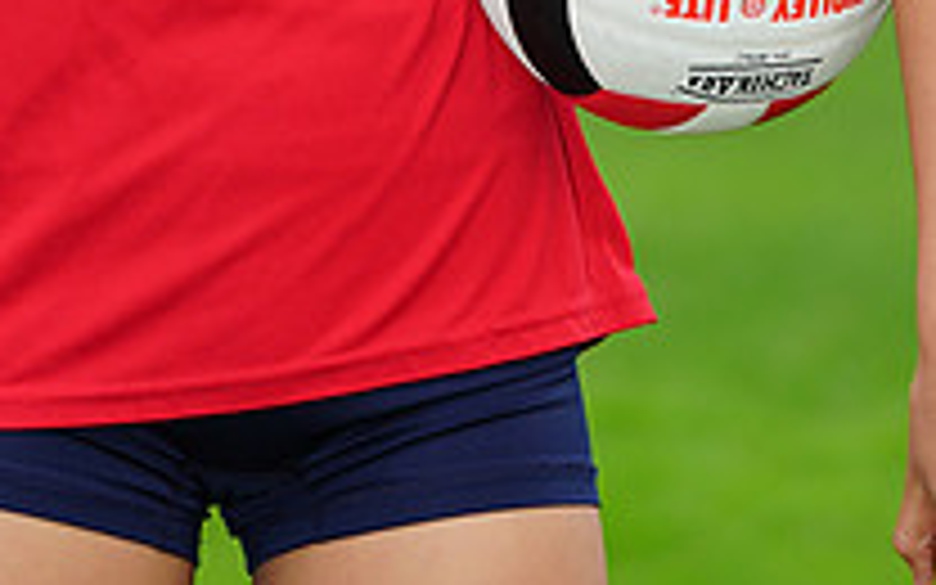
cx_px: 171
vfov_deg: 2.5
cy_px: -400
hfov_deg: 4.0
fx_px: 13545
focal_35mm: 531
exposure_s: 1/125
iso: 200
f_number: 5.6
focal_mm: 187
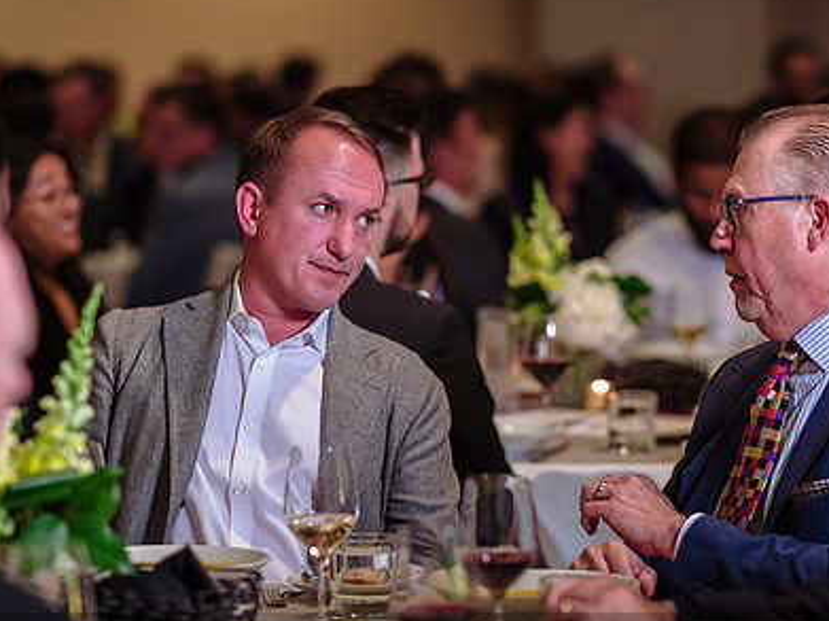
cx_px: 512
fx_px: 3998
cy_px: 394
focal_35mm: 167
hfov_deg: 11.8
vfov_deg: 8.9
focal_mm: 105
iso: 1600
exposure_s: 1/250
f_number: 2
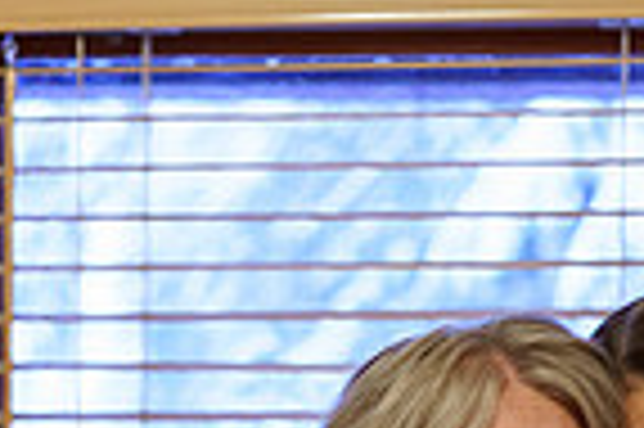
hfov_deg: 14.2
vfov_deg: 9.2
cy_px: 674
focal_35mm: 145
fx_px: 2591
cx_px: 347
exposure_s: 1/320
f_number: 2
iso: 2000
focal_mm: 35
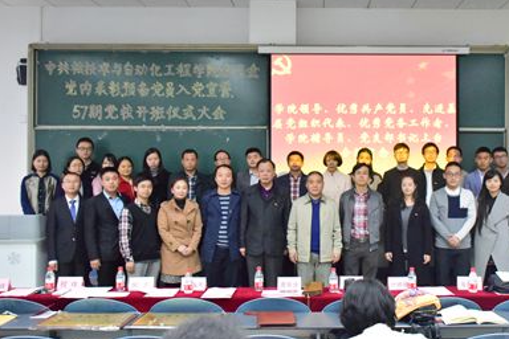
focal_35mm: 43
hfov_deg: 44.9
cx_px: 327
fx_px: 608
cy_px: 165
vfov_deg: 31.2
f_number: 4.8
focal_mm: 22
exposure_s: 1/180
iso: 5000
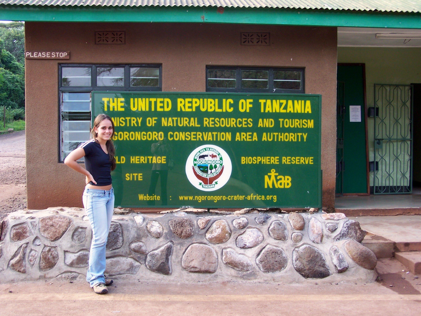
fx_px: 523
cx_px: 210
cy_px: 158
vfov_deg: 33.6
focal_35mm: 43
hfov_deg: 43.9
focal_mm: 7.1
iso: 80
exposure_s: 1/100
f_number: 2.9
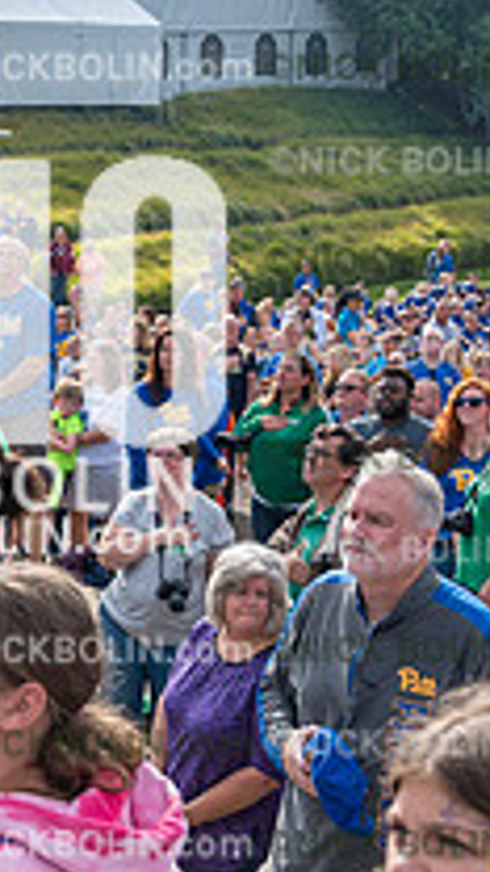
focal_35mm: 70
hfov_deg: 16.6
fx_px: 1617
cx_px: -71
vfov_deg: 30.1
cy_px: 356
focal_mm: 24
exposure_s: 1/2000
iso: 160
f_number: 4
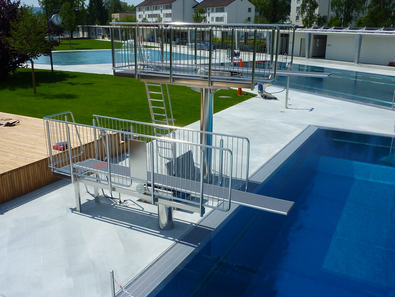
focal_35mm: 34
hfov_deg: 54.0
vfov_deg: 41.8
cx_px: 198
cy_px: 148
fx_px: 388
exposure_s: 1/800
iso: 80
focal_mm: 4.7
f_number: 5.6
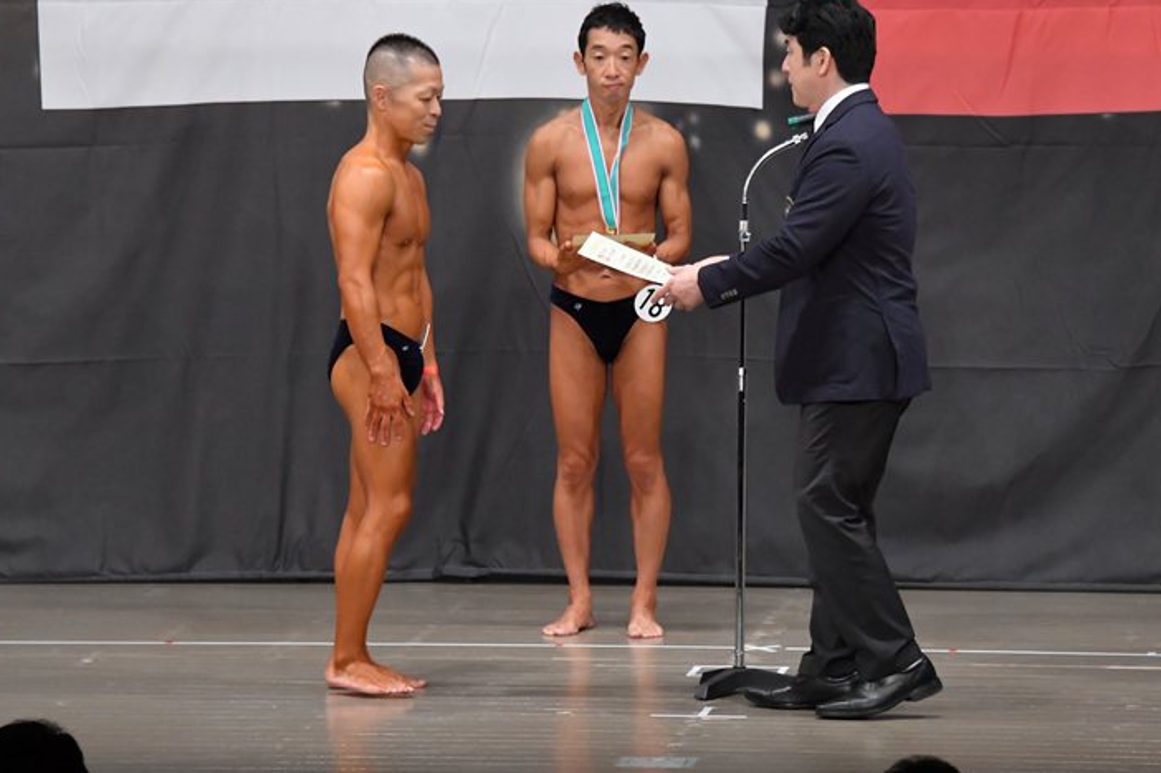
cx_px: 596
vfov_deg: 6.2
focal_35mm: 223
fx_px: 7186
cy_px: 359
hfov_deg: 9.2
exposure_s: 1/400
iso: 5000
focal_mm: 135
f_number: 5.6
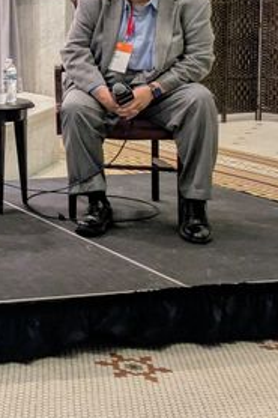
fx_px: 835
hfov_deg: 15.7
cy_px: 31
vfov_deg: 27.0
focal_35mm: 72
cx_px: -248
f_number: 1.89
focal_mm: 5.43
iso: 187
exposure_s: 1/60
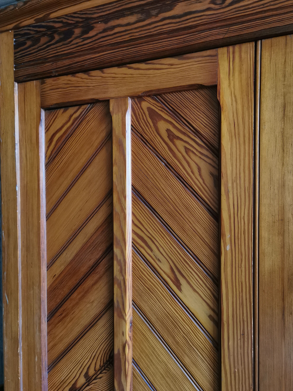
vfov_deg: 55.3
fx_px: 372
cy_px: 211
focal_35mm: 33
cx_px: 153
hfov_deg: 42.9
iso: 500
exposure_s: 1/25
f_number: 1.6
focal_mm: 5.56
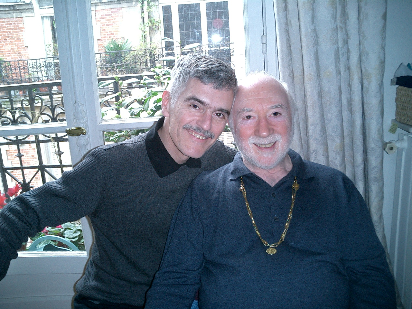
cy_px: 154
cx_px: 206
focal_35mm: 35
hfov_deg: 52.6
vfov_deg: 40.7
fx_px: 417
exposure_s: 1/40
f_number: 4.2
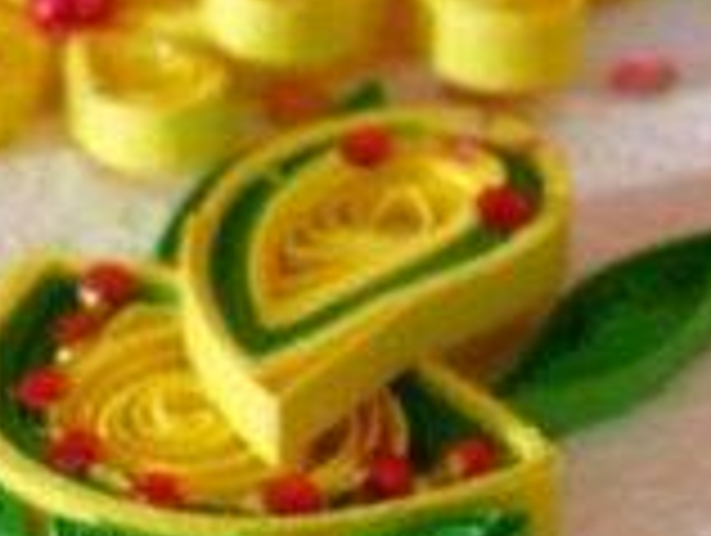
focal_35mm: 307
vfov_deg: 4.9
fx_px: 6315
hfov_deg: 6.4
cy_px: 176
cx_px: 855
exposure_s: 1/60
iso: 400
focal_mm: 14.5
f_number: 2.8
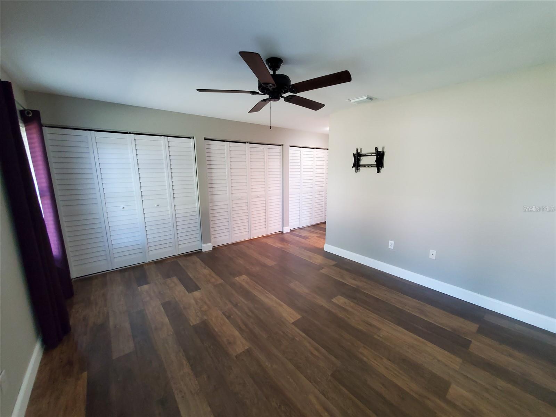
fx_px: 209
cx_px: 278
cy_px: 208
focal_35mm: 13
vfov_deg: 89.9
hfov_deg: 106.2
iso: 800
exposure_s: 1/29
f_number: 2.2
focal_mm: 1.8
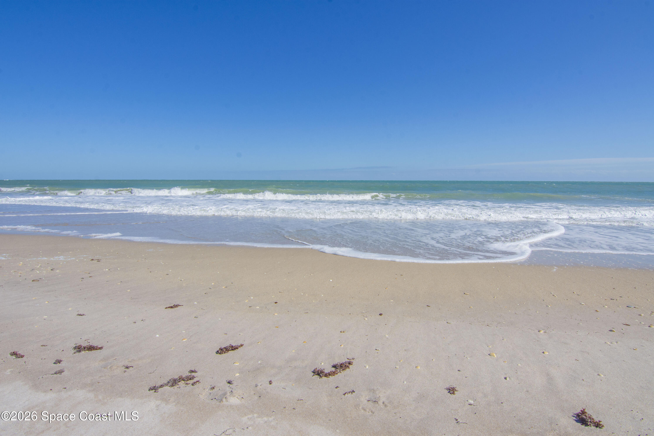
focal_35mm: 17
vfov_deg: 69.7
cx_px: 327
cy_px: 218
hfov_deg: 92.4
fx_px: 313
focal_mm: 11.5
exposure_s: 1/500
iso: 320
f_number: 11
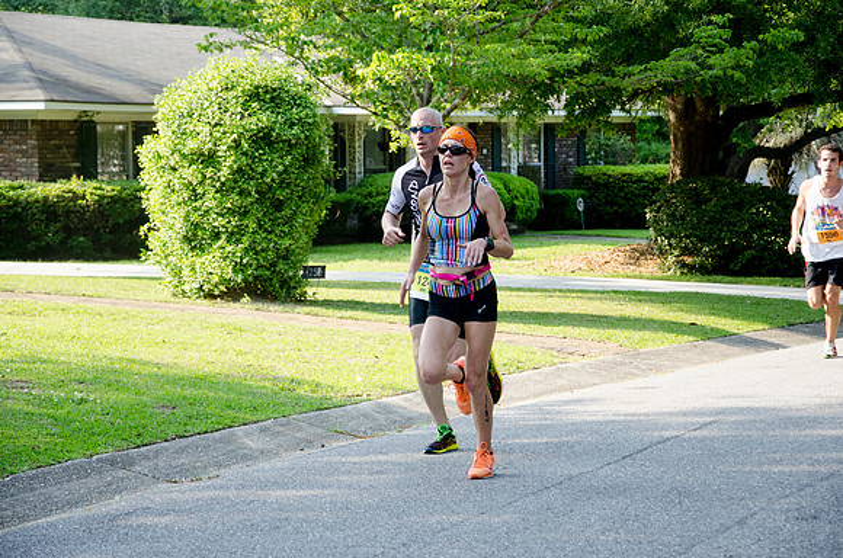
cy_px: 279
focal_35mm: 112
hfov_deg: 18.2
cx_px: 422
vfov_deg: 12.1
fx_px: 2629
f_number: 5.3
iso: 800
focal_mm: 75
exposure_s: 1/640
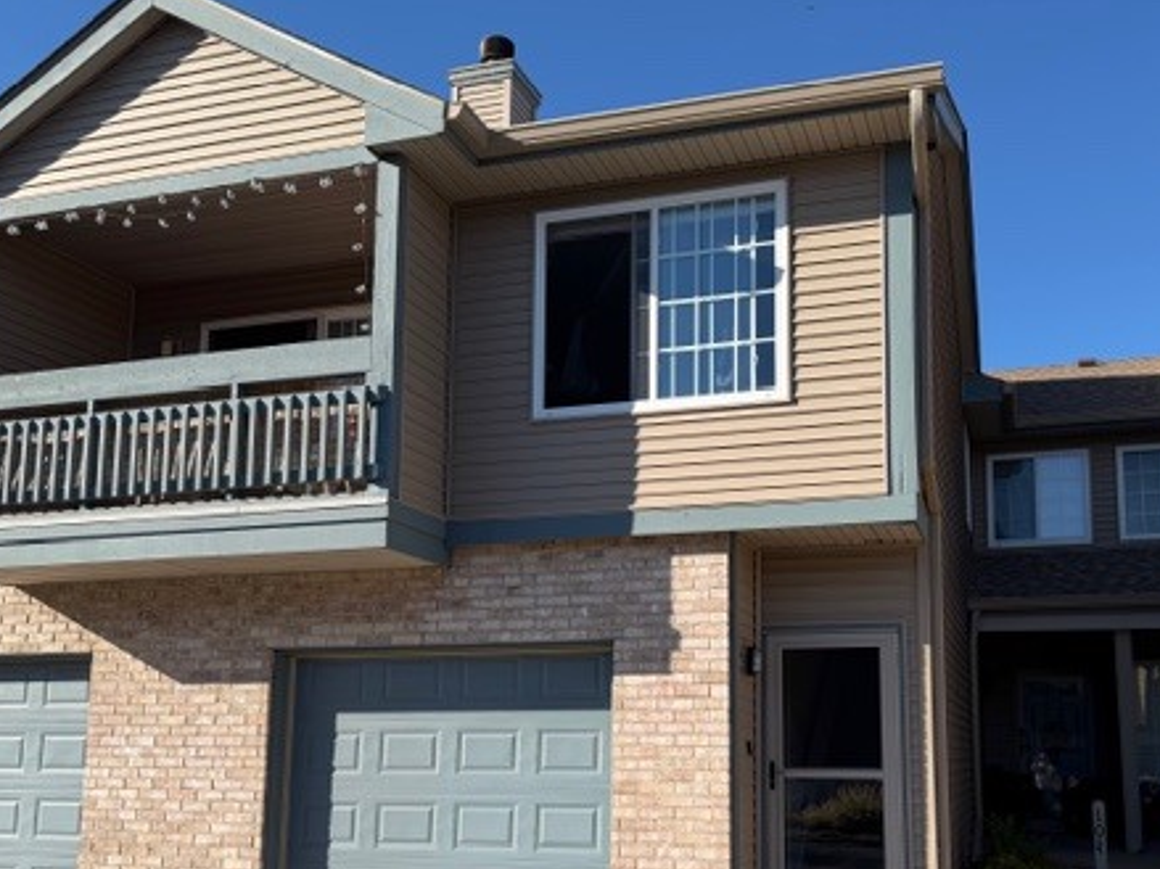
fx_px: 1173
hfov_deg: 52.3
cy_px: 578
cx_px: 687
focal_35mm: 35
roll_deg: +0.5
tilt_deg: +9.2
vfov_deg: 40.2
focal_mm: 6.76
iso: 80
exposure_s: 1/3759
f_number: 1.78
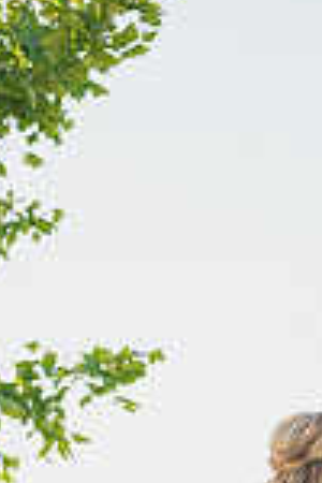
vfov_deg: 13.2
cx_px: 206
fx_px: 2012
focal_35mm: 150
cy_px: 650
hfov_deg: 9.1
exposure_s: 1/2000
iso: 125
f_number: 1.8
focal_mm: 50
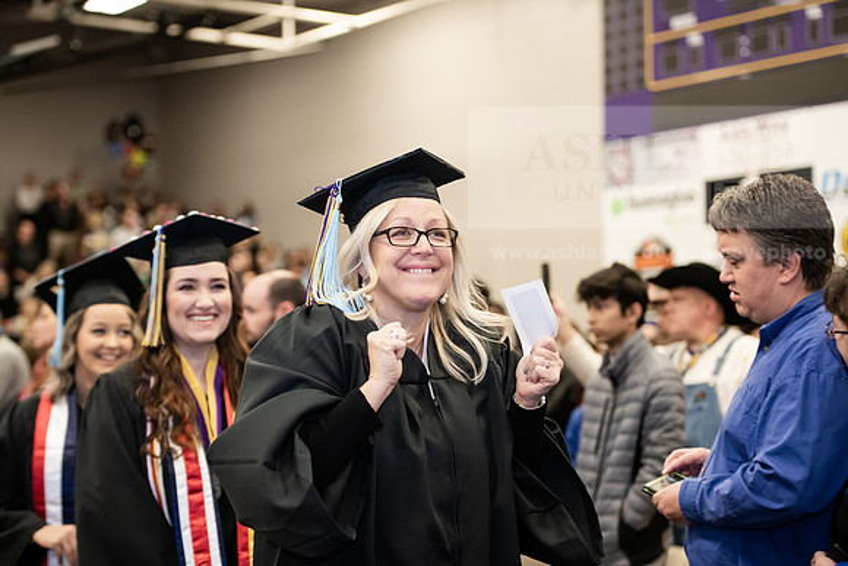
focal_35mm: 75
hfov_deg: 27.0
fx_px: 1767
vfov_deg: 18.2
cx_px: 424
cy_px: 283
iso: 2000
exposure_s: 1/200
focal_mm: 75
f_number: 3.2
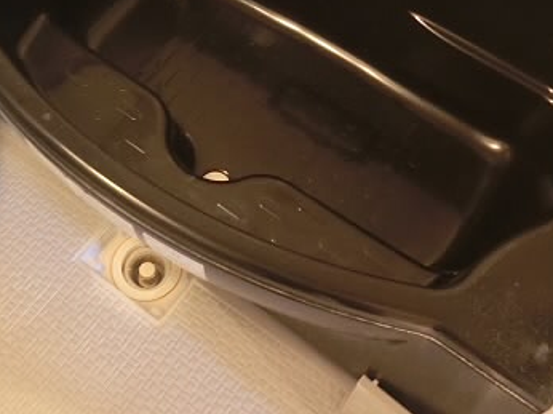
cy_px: 82
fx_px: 734
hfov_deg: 41.0
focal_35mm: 46
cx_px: 213
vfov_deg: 30.7
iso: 800
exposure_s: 1/10
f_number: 3.5
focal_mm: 4.5
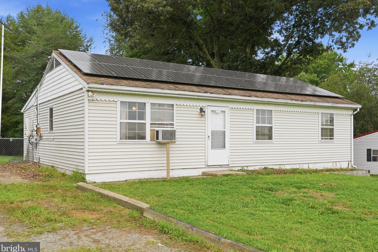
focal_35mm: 36
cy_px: 126
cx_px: 192
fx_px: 378
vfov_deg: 36.9
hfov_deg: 53.1
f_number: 8
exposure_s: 1/320
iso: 200
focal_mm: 35
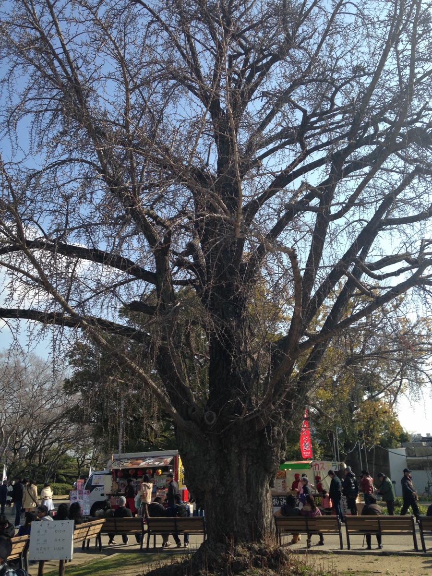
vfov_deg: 55.4
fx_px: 549
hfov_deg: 42.9
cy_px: 288
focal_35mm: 33
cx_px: 216
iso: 50
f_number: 2.4
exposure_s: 1/1085
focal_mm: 4.12
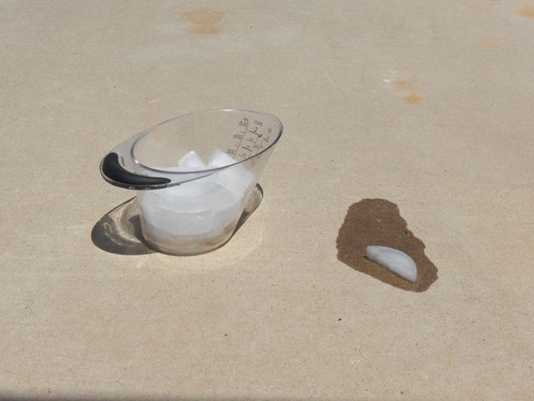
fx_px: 1142
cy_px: 200
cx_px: 267
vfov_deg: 19.9
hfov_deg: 26.3
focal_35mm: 74
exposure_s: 1/1250
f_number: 6.3
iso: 125
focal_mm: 13.2
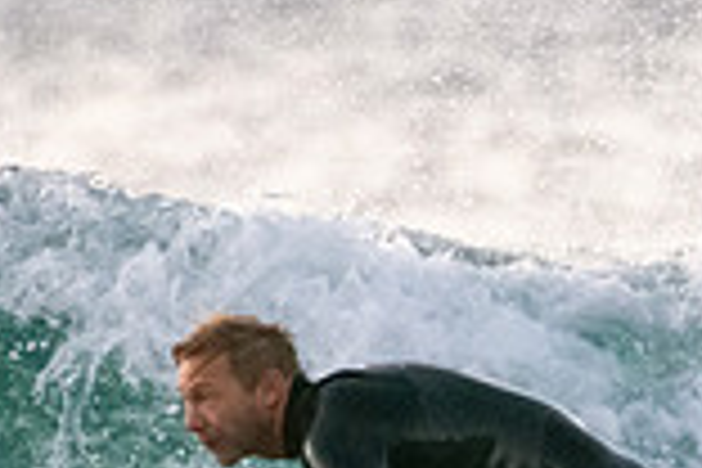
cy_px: 664
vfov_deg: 0.5
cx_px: 554
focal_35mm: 2788
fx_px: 54362
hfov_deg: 0.7
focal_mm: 500
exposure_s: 1/800
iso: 4500
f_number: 5.6
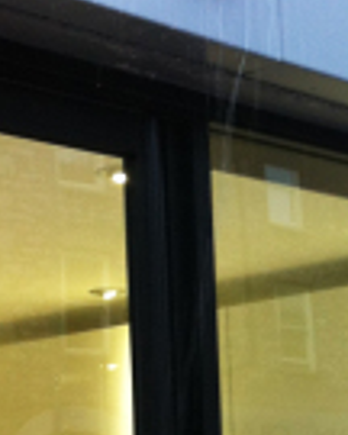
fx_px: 1661
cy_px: 322
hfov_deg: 11.7
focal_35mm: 129
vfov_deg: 14.9
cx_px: 441
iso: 80
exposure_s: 1/15
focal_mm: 3.85
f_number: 2.8
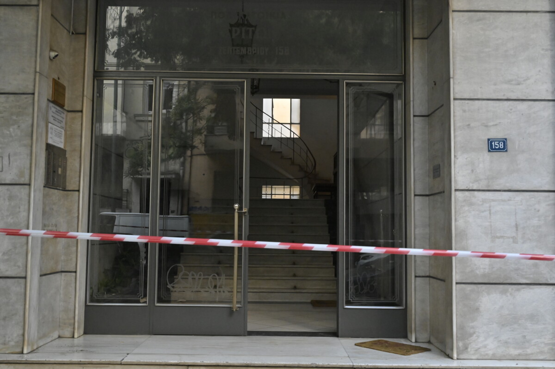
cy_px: 184
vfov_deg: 34.2
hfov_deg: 49.6
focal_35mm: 39
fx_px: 601
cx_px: 278
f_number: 8
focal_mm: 39
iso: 6400
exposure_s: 1/500
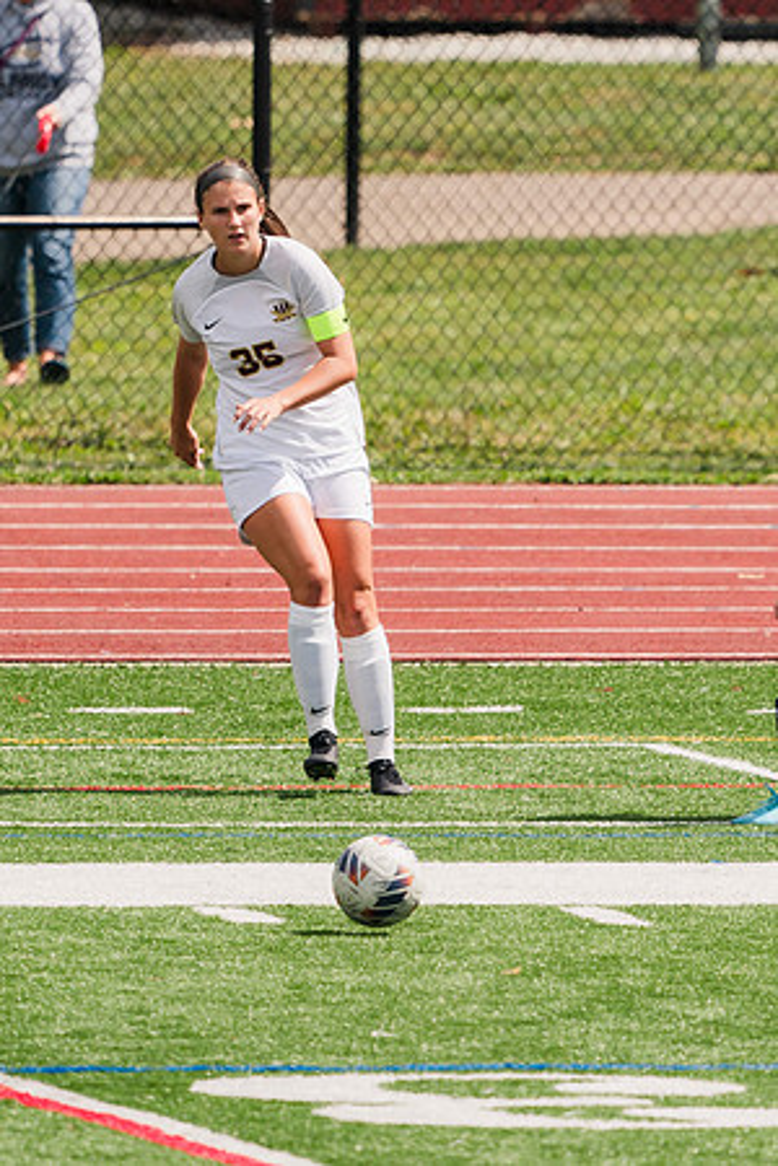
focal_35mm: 1007
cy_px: 474
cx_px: 389
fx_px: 32628
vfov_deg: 2.0
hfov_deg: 1.4
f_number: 6.3
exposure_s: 1/1600
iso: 320
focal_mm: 565
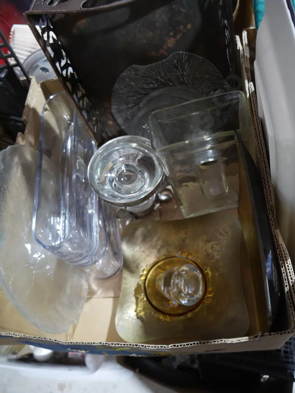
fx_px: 341
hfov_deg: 46.8
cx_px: 148
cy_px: 196
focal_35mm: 30
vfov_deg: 60.0
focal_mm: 15
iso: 1600
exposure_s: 1/60
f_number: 3.6
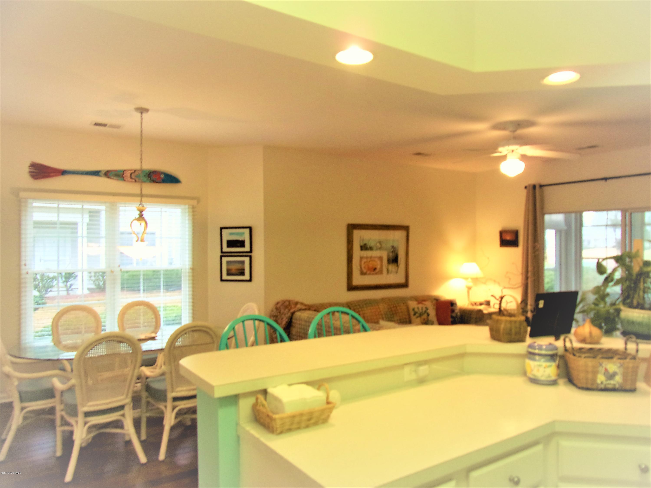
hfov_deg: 71.6
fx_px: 451
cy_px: 244
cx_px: 326
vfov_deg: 56.8
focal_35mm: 24
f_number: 3.3
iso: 200
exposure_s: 1/26
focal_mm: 4.3
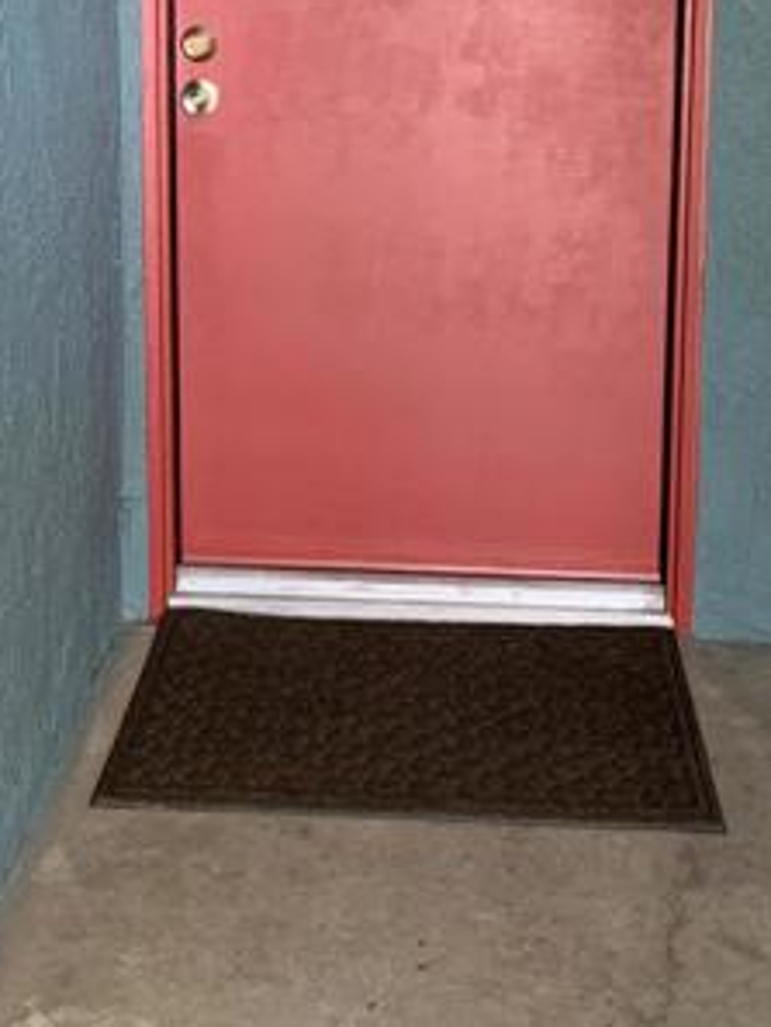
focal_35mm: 56
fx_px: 1662
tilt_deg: -9.0
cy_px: 149
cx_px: 308
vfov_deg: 33.0
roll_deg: +1.2
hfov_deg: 26.1
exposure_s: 1/60
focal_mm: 4.25
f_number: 1.8
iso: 100
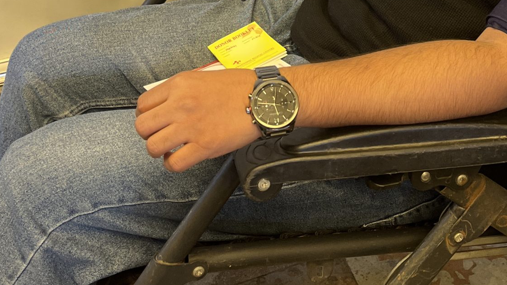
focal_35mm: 65
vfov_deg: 16.9
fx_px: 874
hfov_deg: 31.7
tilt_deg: -21.0
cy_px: -137
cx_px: 384
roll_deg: +1.3
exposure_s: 1/50
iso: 160
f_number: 1.6
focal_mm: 5.1
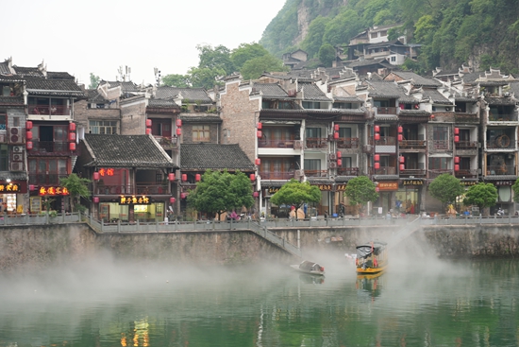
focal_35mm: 68
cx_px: 260
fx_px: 981
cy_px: 174
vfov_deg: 20.0
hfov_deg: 29.6
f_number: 4
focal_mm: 68
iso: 320
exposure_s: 1/80
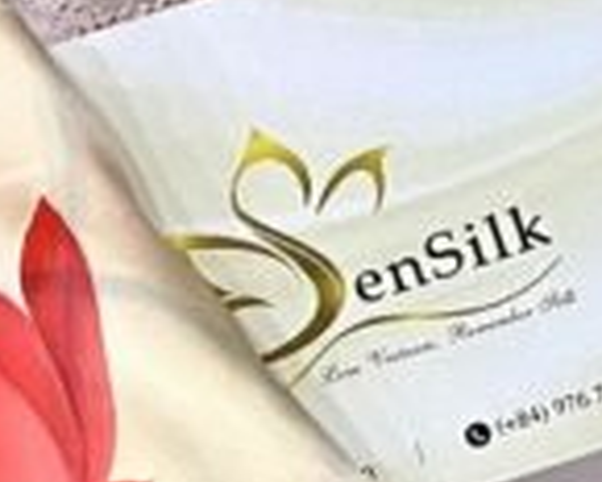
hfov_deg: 10.7
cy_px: 1546
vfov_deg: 7.4
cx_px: 552
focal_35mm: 179
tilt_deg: -83.9
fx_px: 3189
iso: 100
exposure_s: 1/50
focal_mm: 4.25
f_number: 1.8
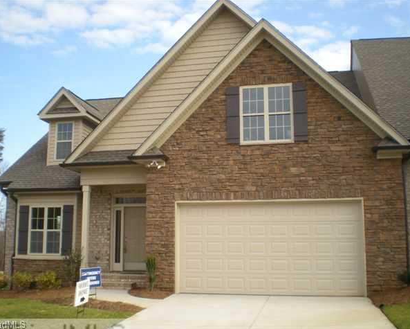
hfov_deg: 45.8
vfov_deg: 37.4
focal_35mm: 40
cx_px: 197
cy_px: 165
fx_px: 486
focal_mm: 6.3
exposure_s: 1/254
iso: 89
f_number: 4.6
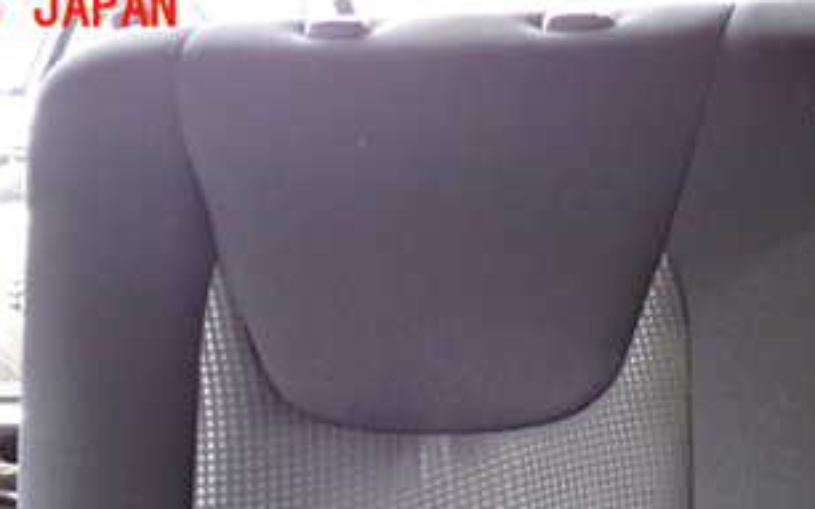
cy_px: 576
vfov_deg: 16.0
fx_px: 1754
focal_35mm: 79
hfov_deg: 26.1
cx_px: 493
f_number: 2.7
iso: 640
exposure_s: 1/40
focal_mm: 6.83
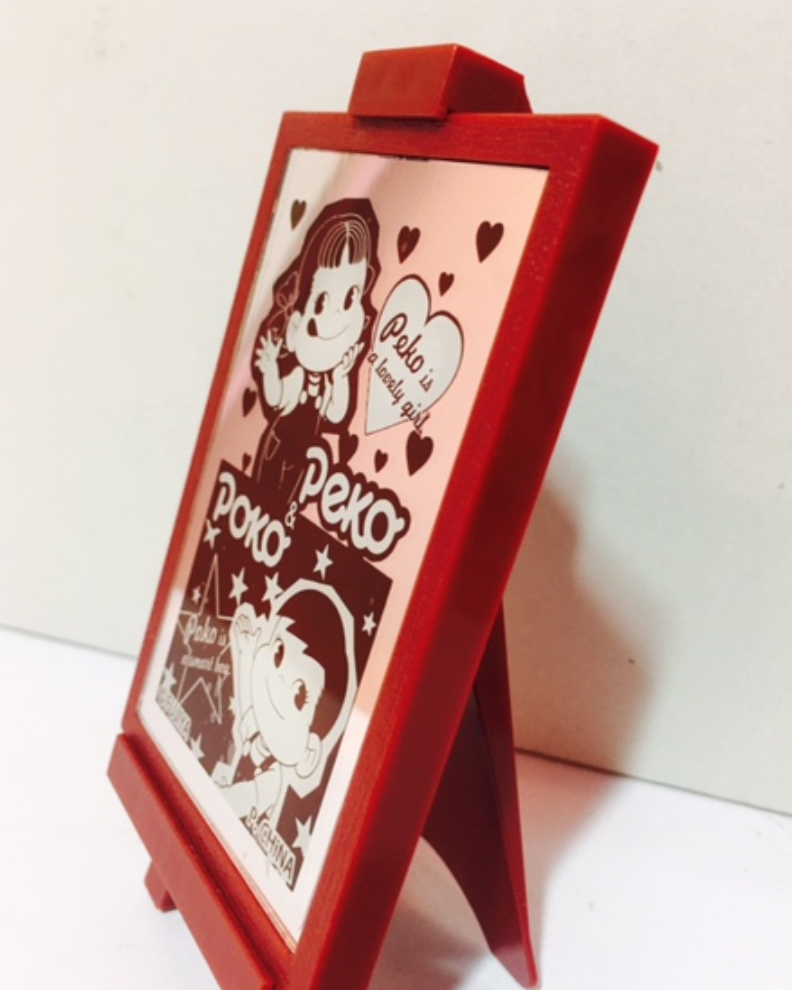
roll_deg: -1.1
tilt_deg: -21.2
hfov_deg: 44.5
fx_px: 967
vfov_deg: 54.1
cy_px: 543
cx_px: 397
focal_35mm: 33
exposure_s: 1/33
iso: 160
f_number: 2.2
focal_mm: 4.15
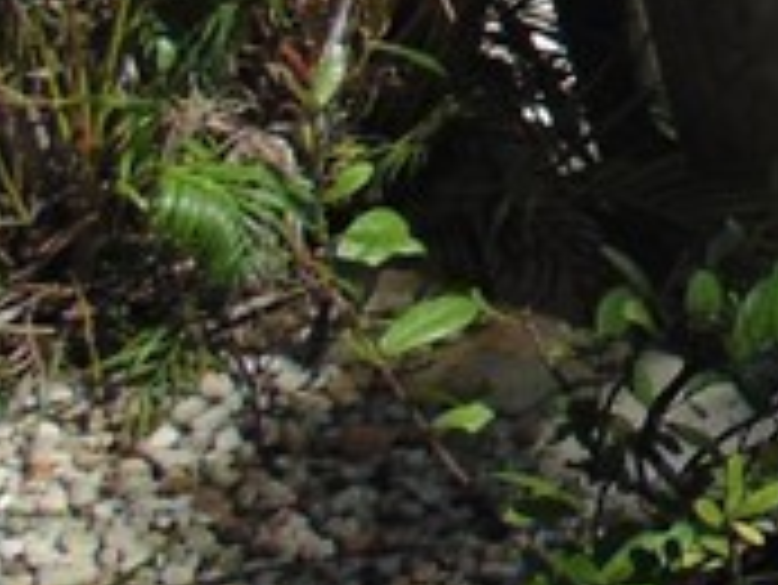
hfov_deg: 11.2
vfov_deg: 10.9
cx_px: 2154
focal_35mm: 130
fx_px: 2924
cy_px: -351
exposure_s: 1/125
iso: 80
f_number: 9.7
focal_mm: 4
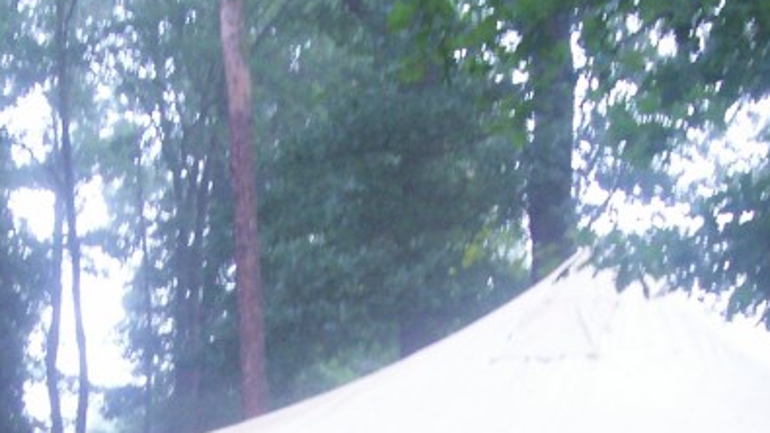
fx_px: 1960
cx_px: 351
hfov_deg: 22.2
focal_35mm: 96
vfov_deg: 12.2
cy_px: 595
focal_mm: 5.6
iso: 160
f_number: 2.7
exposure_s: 1/22.2
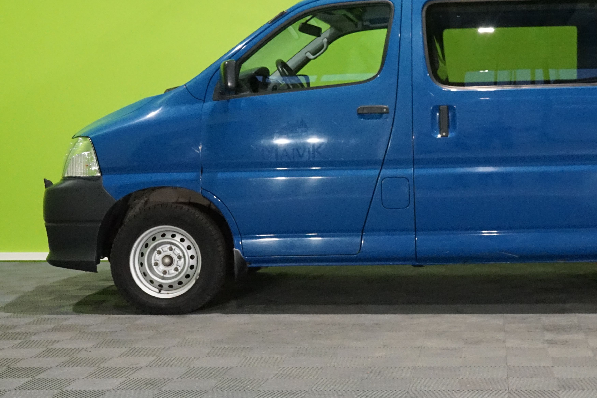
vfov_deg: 22.5
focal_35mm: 60
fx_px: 995
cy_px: 123
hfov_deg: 32.7
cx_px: 452
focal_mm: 35
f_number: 10
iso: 6400
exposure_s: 1/80
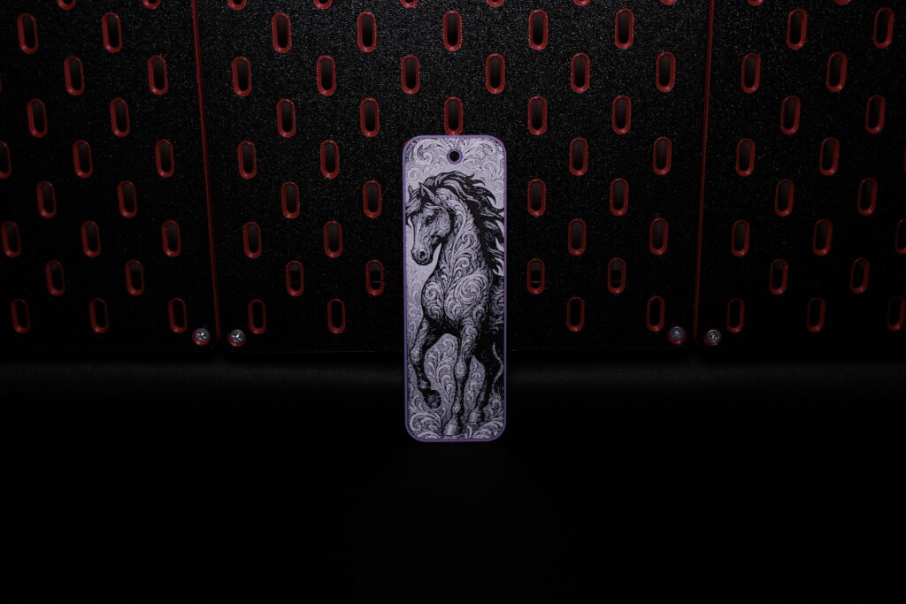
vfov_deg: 28.7
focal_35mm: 47
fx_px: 1183
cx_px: 453
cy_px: 302
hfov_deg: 41.9
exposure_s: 1/15
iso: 250
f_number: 4.7
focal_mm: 31.4
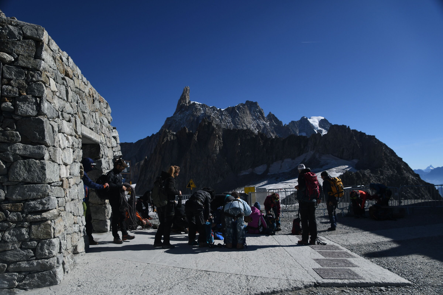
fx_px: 332
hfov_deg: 67.4
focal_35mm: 27
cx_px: 222
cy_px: 148
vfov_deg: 47.9
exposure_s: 1/500
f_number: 8
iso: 200
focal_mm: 18
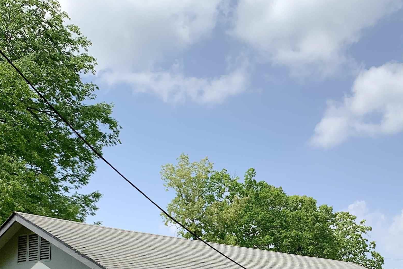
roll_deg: +0.4
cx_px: 282
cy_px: 274
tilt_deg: +7.6
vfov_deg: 24.3
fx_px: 593
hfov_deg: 36.9
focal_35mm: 53
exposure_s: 1/2681
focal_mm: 4.25
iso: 25
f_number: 1.8
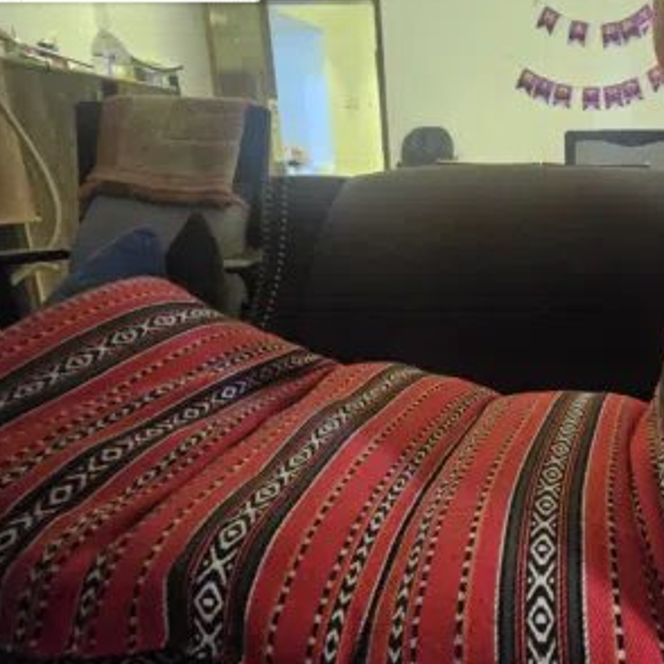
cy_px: 327
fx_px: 543
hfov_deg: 54.4
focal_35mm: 25
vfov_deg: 62.9
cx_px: 603
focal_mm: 1.74
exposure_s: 1/25
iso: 2000
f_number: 2.2
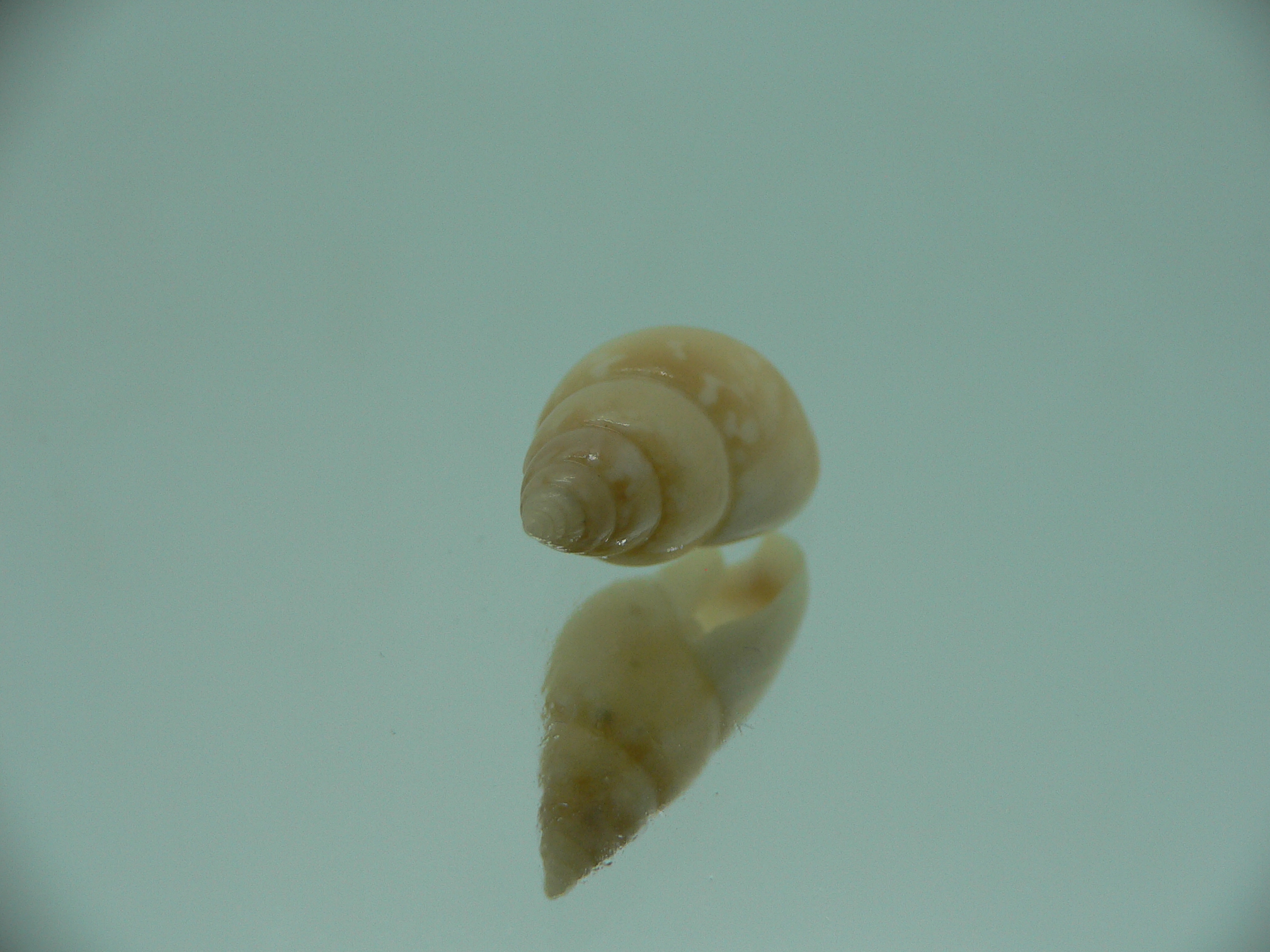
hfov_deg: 52.6
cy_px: 476
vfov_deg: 40.7
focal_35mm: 35
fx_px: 1284
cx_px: 635
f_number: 2.8
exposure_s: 1/80
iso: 80
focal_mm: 4.6
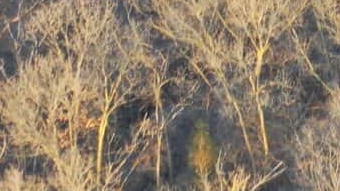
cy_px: -500
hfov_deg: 9.6
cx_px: 457
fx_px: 1992
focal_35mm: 221
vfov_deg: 5.0
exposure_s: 1/40
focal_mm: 10.26
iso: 100
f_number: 3.2
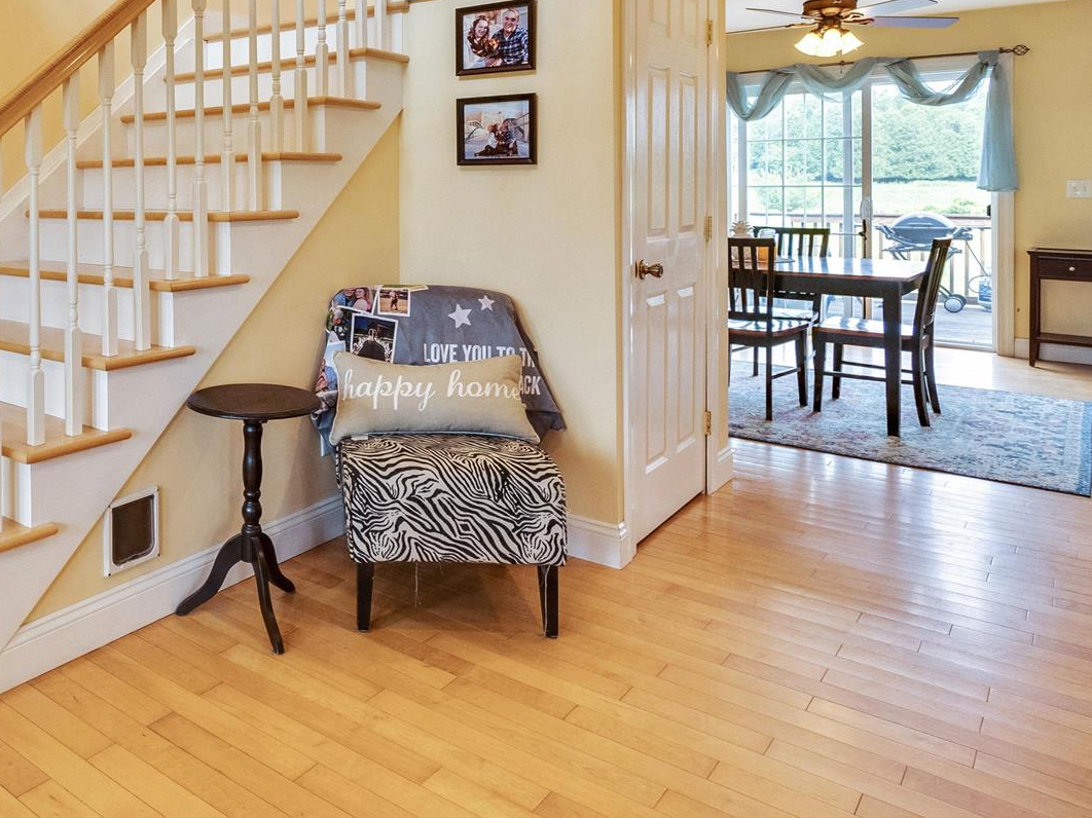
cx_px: 235
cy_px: 169
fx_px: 852
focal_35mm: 27
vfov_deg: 48.6
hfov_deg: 60.6
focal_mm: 7
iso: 800
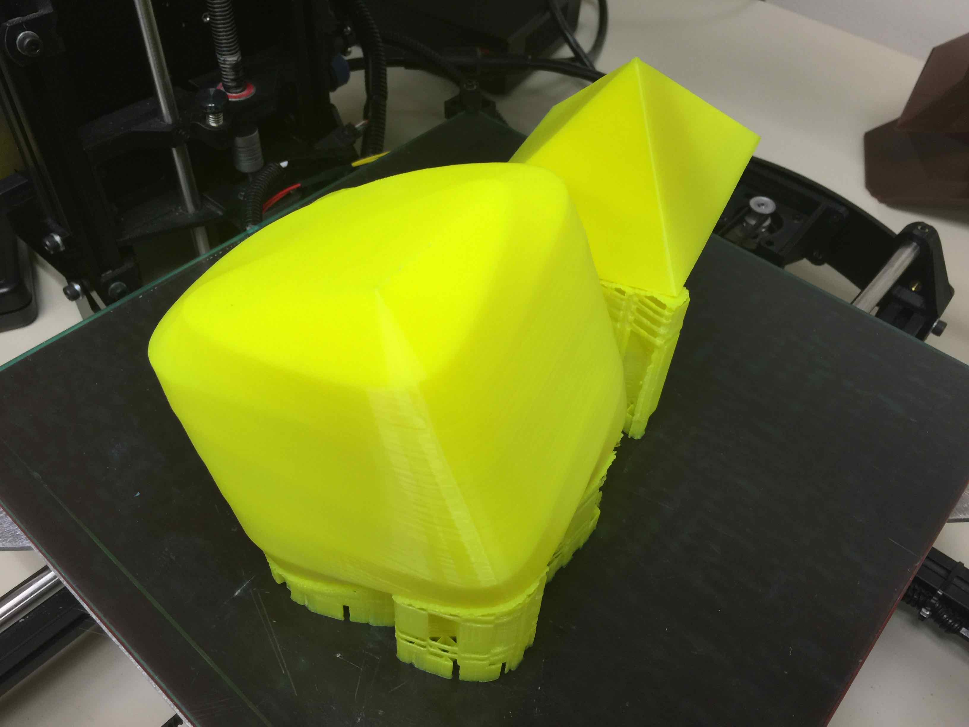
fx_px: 812
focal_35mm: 29
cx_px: 484
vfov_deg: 48.2
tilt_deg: -46.8
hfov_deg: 61.7
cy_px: 364
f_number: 2.2
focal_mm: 4.15
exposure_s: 1/15
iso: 32
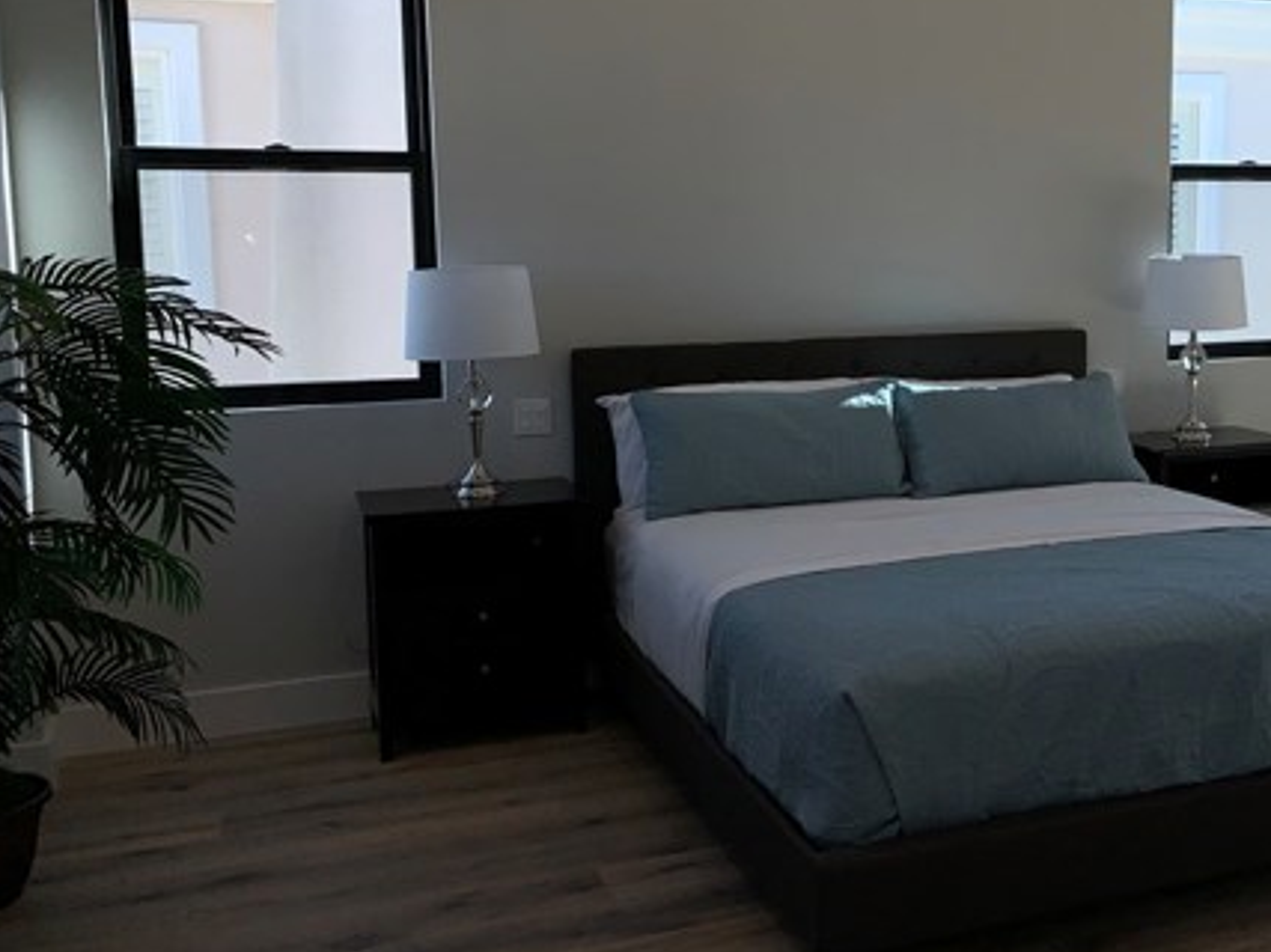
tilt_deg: -6.0
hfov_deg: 46.7
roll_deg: -0.5
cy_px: 408
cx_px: 902
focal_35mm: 39
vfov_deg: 36.7
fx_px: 1432
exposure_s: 1/605
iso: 25
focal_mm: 4.25
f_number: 1.8
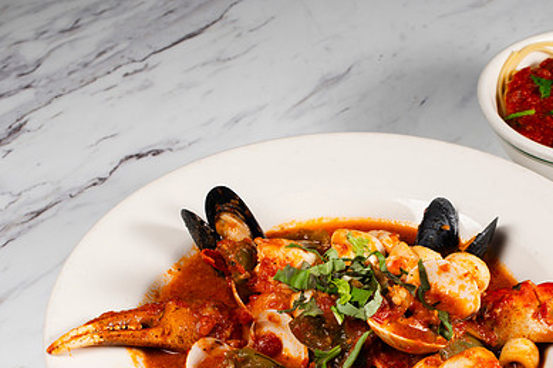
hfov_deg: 21.9
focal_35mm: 93
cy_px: 322
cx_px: 356
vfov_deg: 14.6
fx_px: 1428
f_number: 10
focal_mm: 50
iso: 200
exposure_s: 1/200
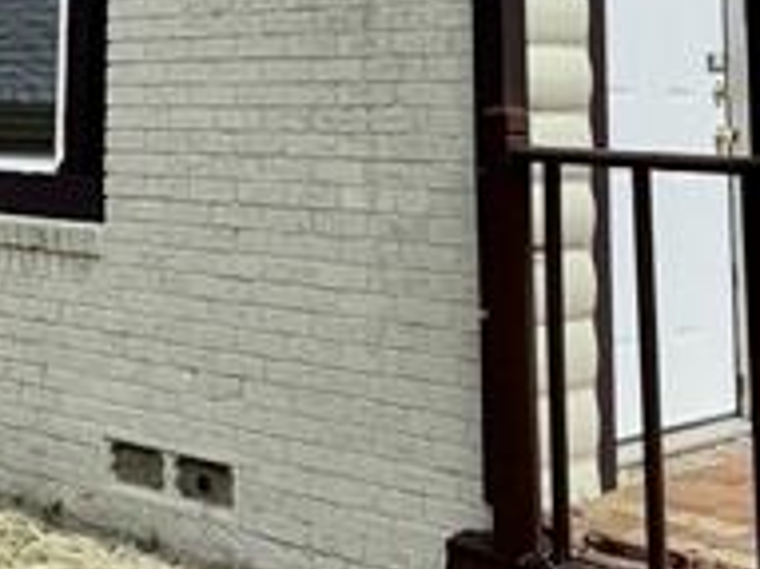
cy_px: -119
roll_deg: -0.7
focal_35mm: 75
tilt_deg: +8.1
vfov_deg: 18.6
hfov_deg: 25.9
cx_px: 271
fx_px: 1646
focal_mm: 2.22
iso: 16
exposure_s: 1/2165
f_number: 2.2
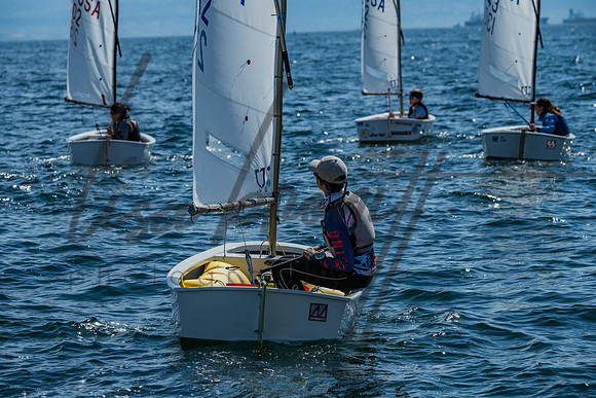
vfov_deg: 7.0
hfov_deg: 10.5
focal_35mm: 195
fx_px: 3229
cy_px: 199
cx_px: 298
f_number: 8
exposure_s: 1/500
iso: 100
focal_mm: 195
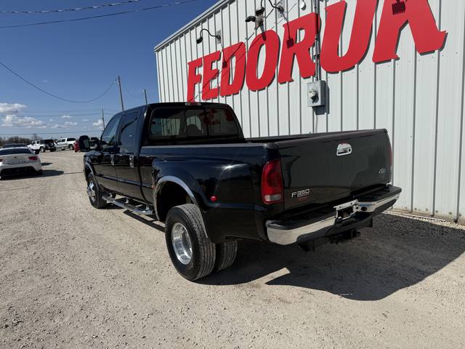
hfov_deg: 71.6
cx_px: 232
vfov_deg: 56.8
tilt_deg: -7.1
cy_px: 174
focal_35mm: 24
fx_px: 322
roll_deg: +2.5
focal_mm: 6.76
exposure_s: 1/9091
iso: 80
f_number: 1.78
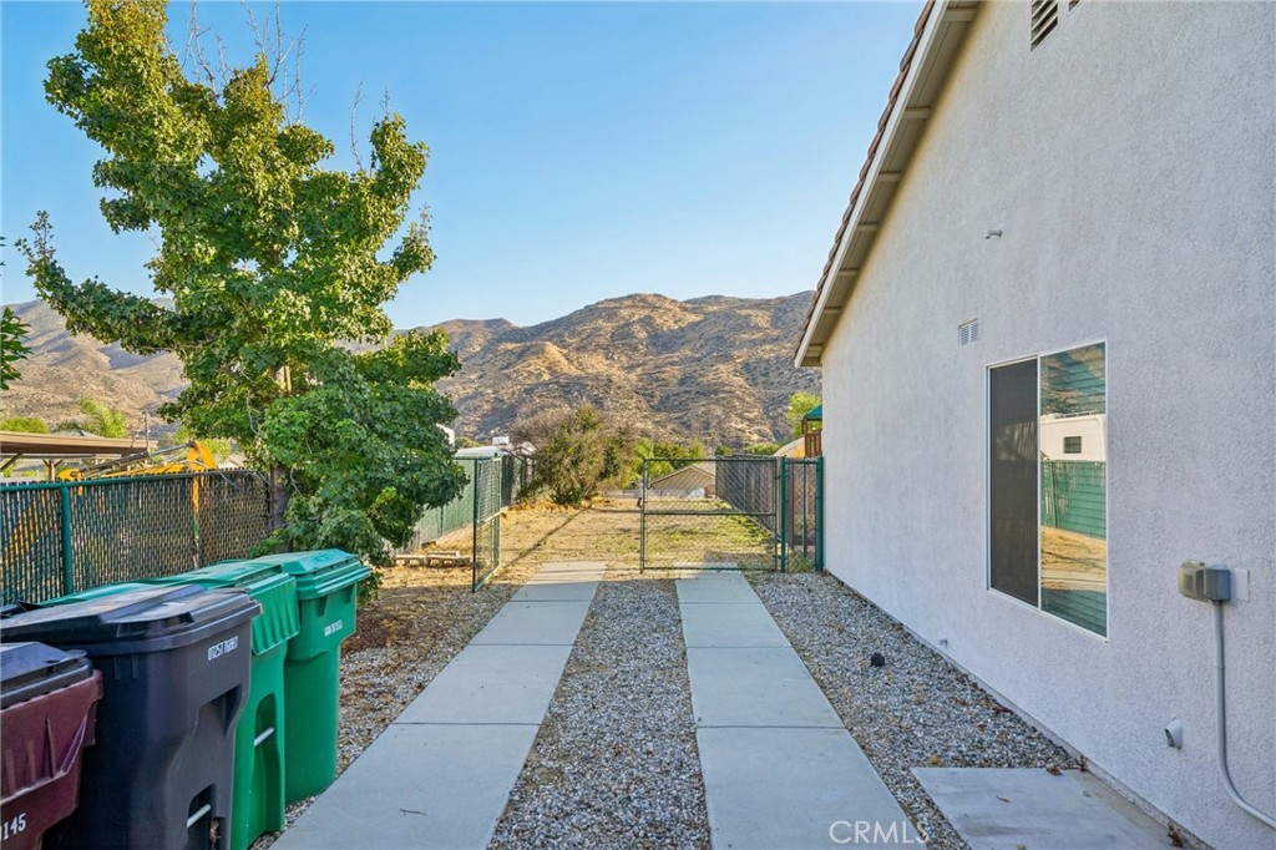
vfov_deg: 53.1
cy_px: 425
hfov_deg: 73.8
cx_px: 638
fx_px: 850
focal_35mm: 24
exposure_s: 1/80
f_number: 8
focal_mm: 24
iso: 100
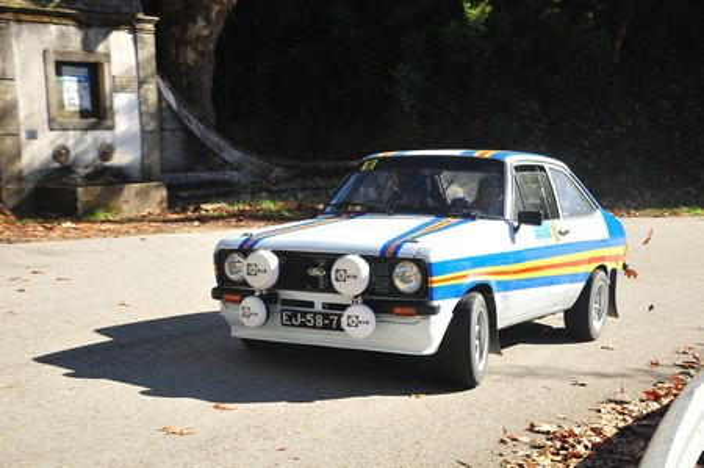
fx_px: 1406
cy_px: 234
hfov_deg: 28.1
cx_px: 352
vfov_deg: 18.9
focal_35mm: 72
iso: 400
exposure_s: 1/800
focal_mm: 48
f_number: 5
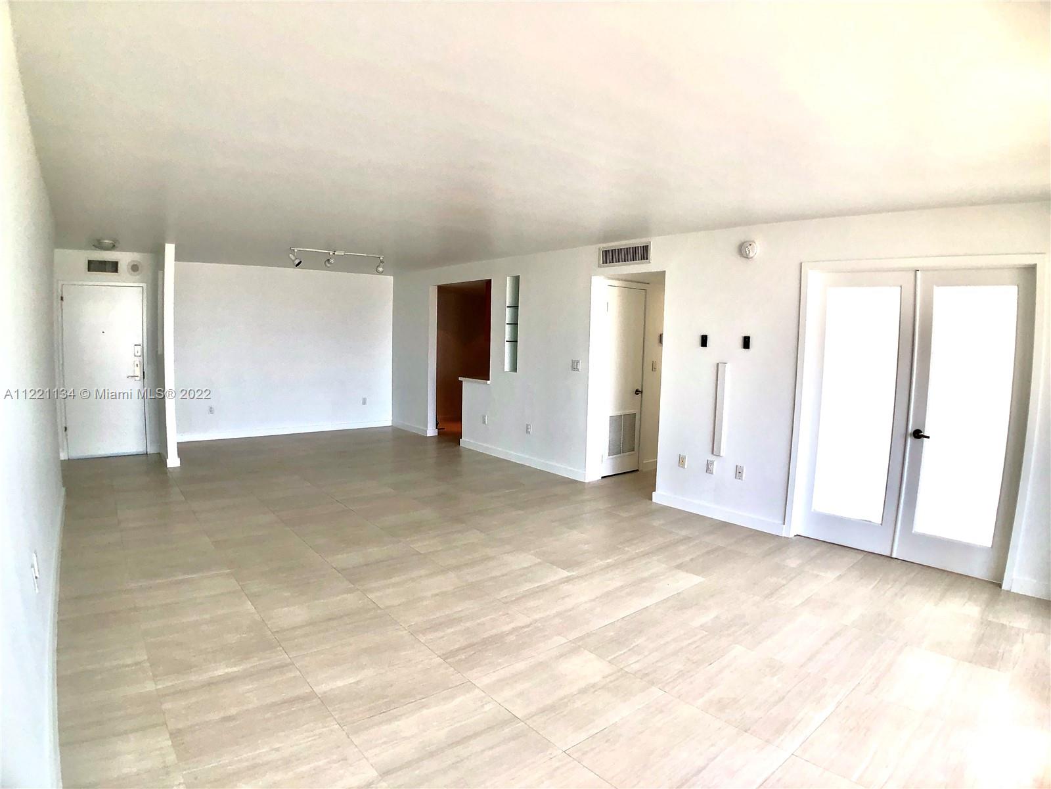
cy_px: 394
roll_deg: -0.7
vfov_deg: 49.7
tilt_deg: -5.7
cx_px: 526
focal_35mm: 28
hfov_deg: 63.4
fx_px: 850
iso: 50
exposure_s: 1/120
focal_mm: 4
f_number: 1.8
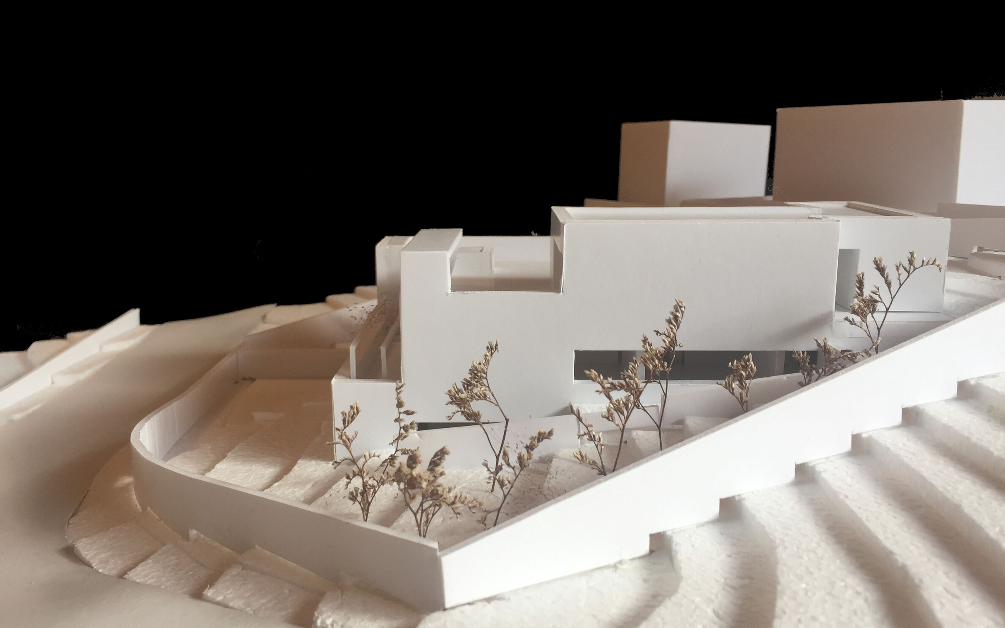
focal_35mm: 31
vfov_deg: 40.6
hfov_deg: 61.2
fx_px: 849
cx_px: 500
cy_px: 316
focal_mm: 4.15
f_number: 2.2
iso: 40
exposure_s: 1/100
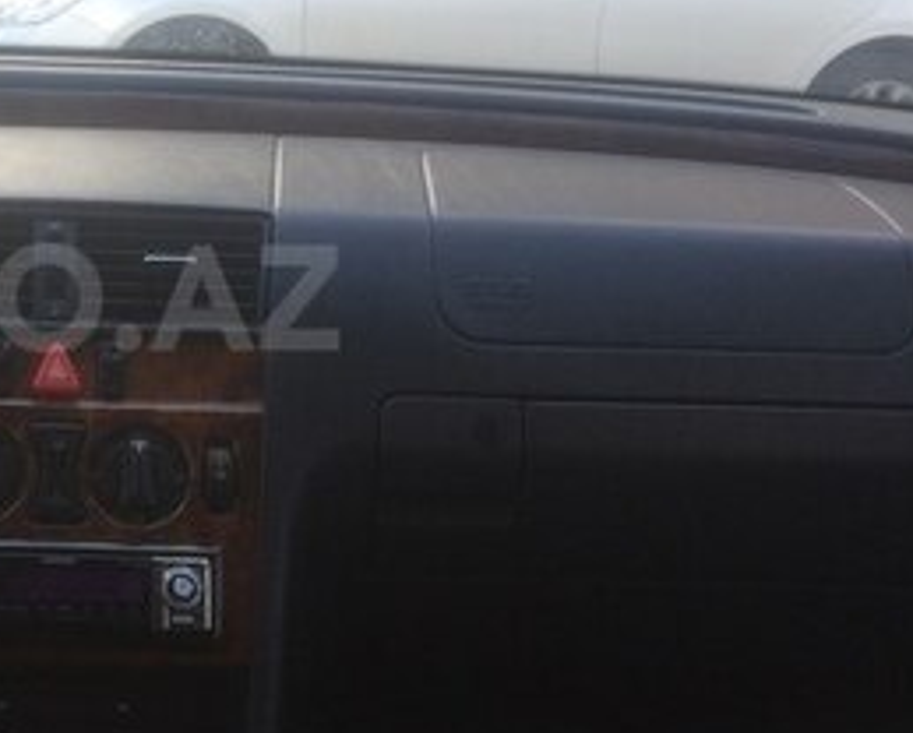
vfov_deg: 21.3
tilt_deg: -8.8
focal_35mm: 72
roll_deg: -3.3
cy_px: 298
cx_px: -21
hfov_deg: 25.0
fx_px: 1948
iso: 32
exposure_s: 1/121
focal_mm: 4.15
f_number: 2.2
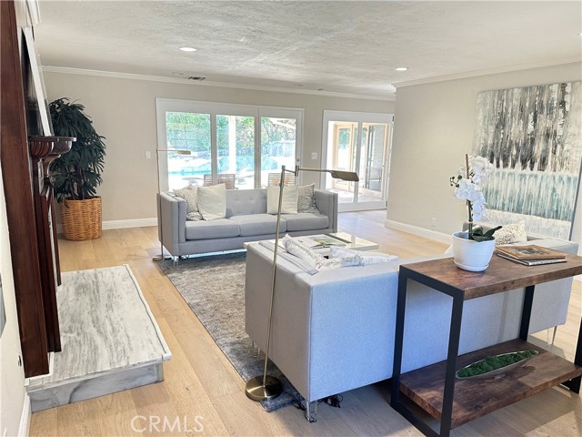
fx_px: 404
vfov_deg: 56.8
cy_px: 218
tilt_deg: -10.4
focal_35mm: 24
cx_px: 291
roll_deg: -1.1
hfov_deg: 71.6
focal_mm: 6.86
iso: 200
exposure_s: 1/60
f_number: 1.78
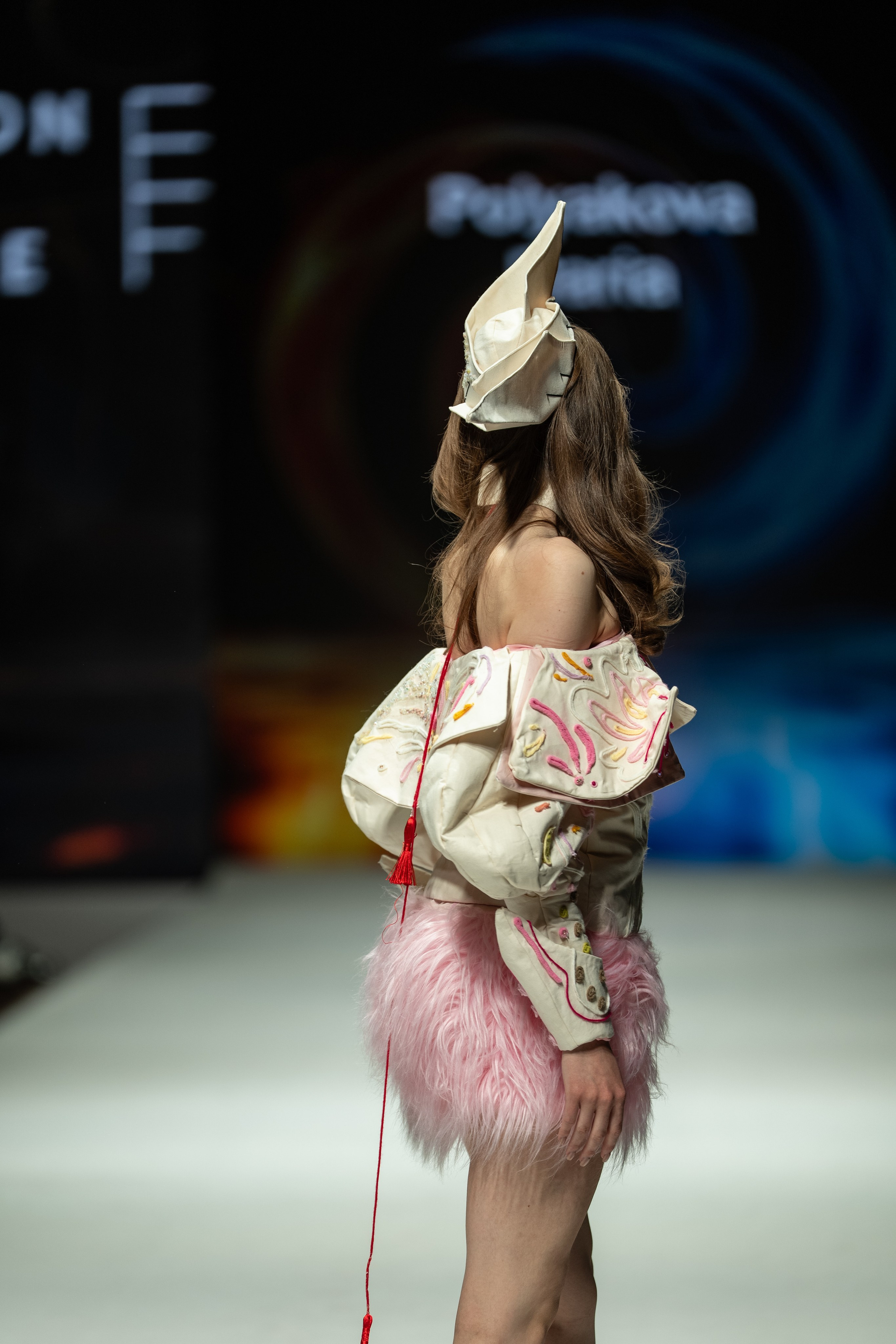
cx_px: 448
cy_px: 672
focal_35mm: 200
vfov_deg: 10.3
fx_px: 7466
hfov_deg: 6.9
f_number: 2.8
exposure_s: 1/320
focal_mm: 200
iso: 200
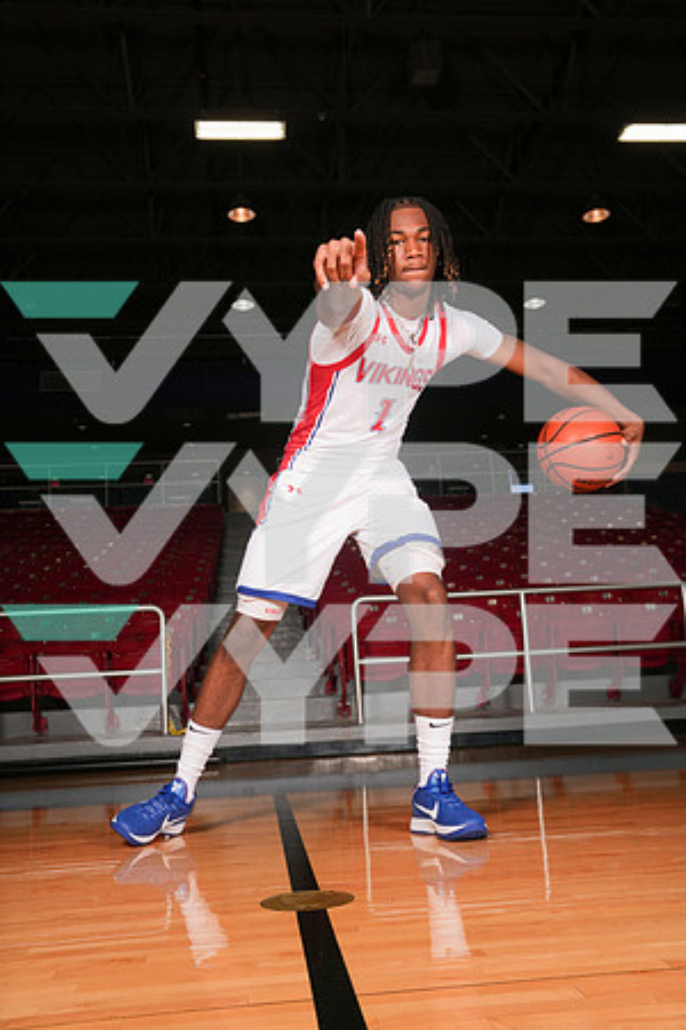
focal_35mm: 33
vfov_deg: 57.2
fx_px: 943
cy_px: 515
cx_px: 343
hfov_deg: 40.0
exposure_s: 1/200
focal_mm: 33
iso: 400
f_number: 8
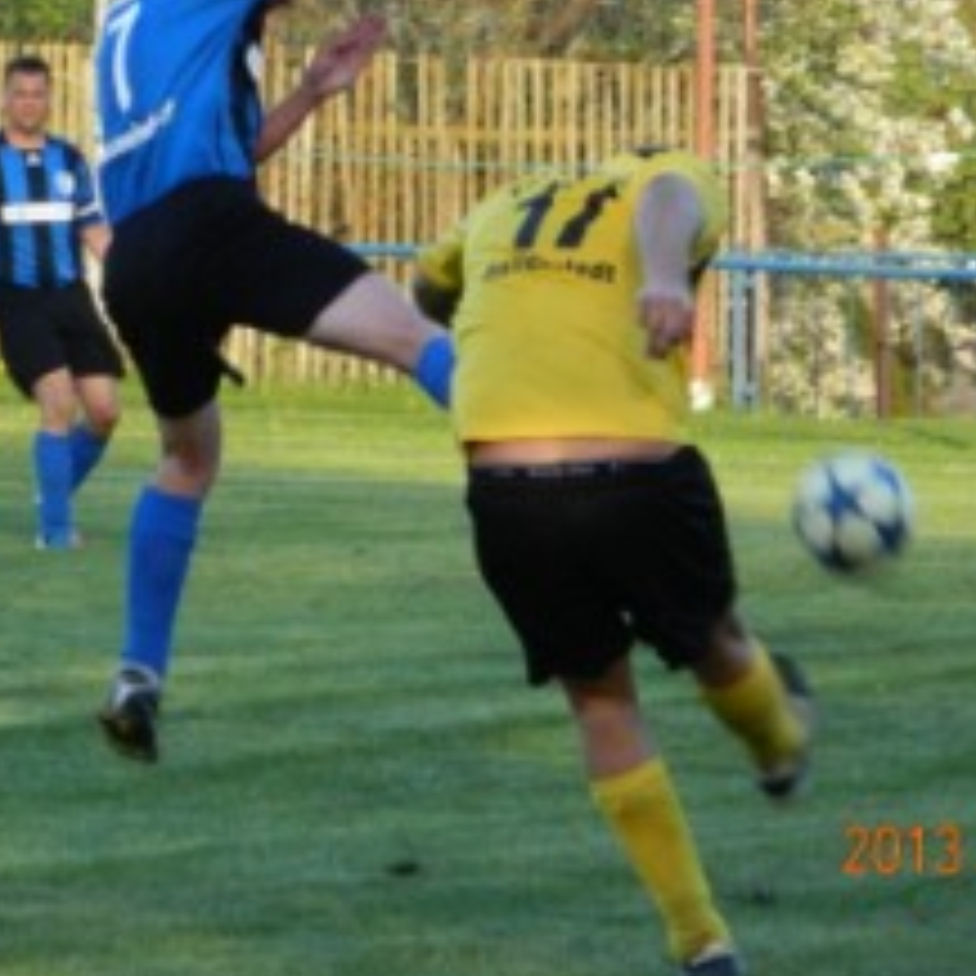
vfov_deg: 3.4
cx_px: 265
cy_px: 252
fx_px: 16205
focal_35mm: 508
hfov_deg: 3.4
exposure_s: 1/250
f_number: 5.6
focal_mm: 50
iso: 400
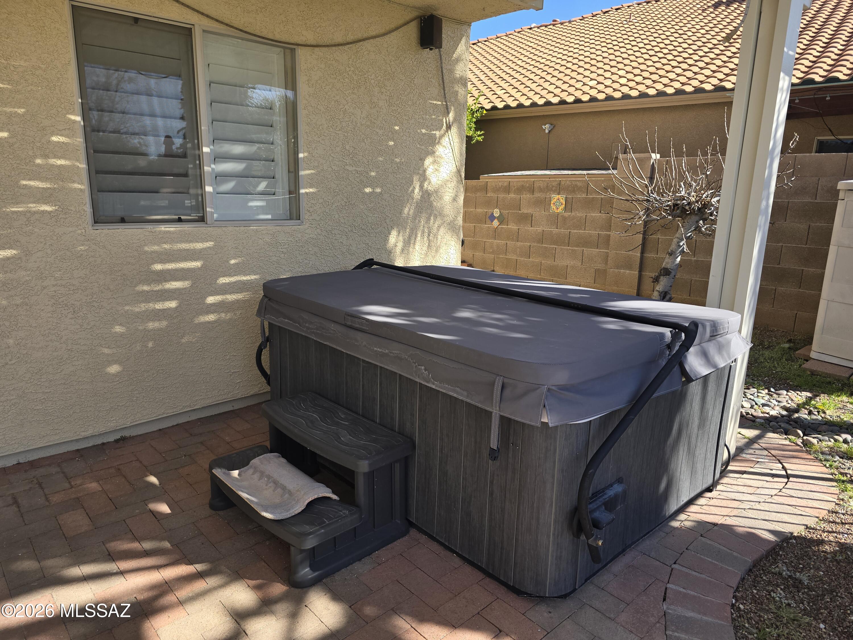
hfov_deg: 73.9
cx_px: 426
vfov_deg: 58.9
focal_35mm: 23
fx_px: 567
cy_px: 320
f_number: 1.7
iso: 12
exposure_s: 1/282
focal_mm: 6.3
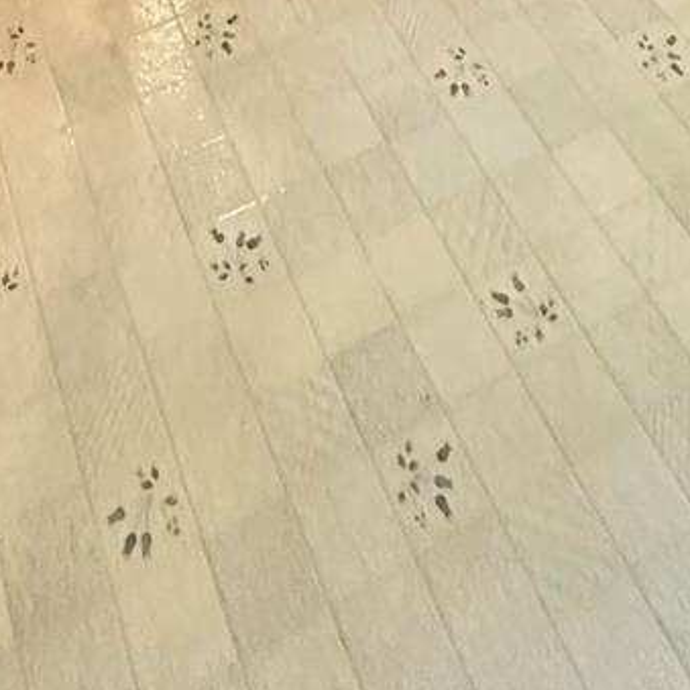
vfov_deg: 17.4
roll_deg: -0.6
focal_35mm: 56
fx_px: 1263
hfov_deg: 30.4
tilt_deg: -12.0
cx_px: 238
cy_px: -800
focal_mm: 2.22
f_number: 2.2
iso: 1250
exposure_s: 1/60
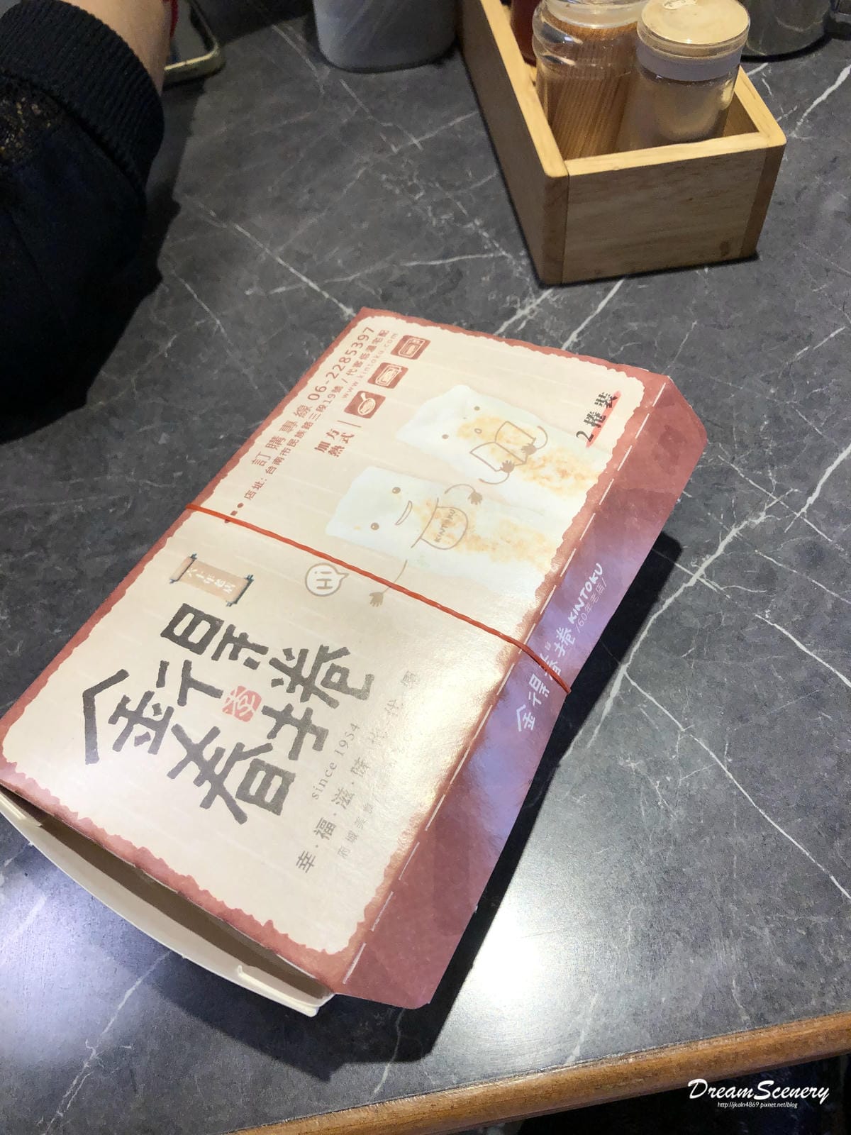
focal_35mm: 28
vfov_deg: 63.4
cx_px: 426
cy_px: 568
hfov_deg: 49.7
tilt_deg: -56.2
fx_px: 918
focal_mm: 3.99
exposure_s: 1/120
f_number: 1.8
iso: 64
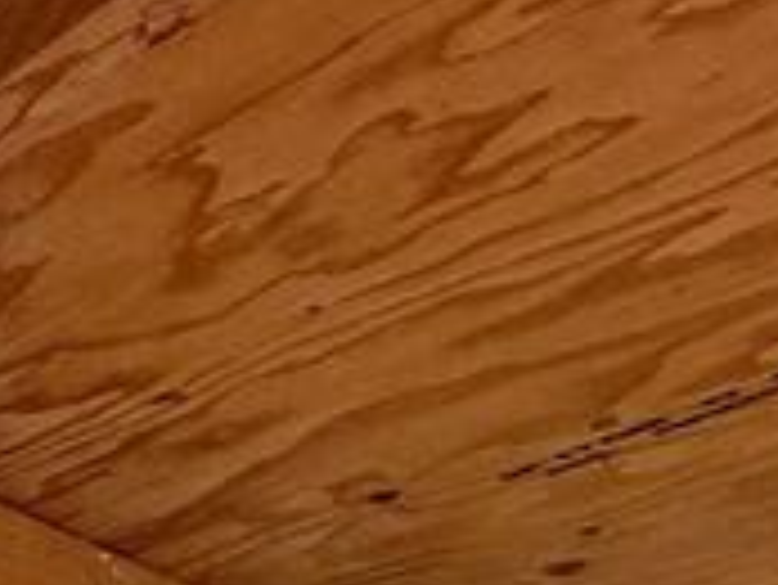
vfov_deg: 14.1
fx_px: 1867
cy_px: 1274
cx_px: -243
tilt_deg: +0.0
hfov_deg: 21.3
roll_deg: -0.4
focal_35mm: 83
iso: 80
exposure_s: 1/121
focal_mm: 2.22
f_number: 2.2
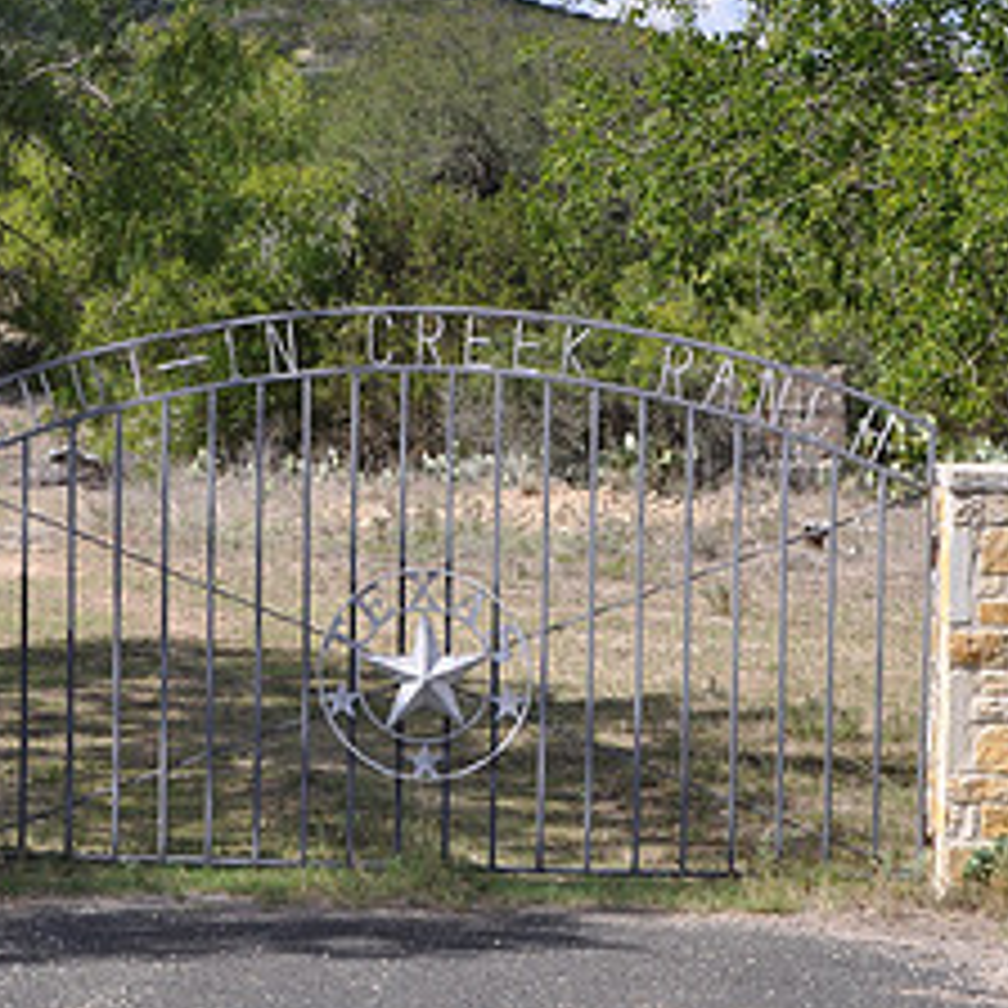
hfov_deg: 17.5
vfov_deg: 17.6
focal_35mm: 99
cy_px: 493
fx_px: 3262
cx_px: 378
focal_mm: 30
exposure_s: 1/200
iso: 200
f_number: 7.1
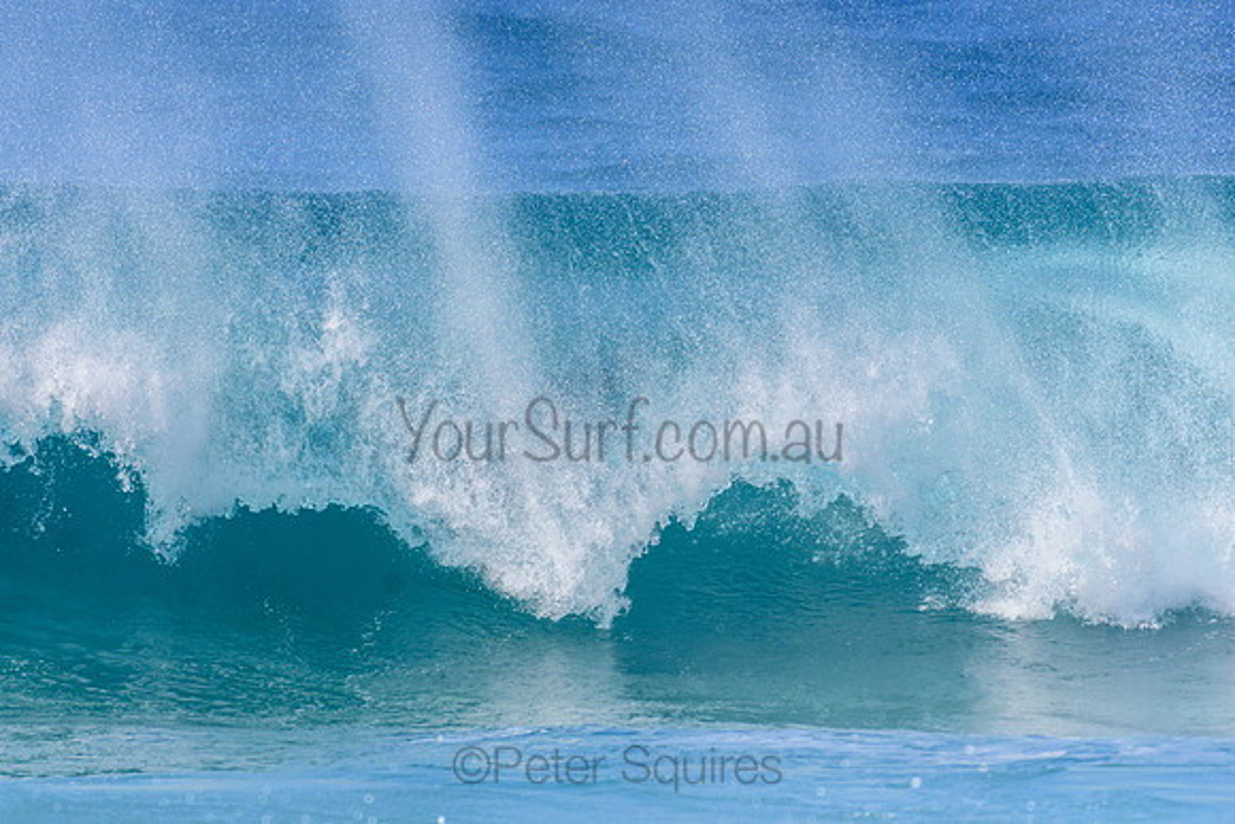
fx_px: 25737
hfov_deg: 2.7
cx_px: 618
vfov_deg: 1.8
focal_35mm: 750
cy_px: 412
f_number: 5.6
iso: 320
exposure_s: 1/2000
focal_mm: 500
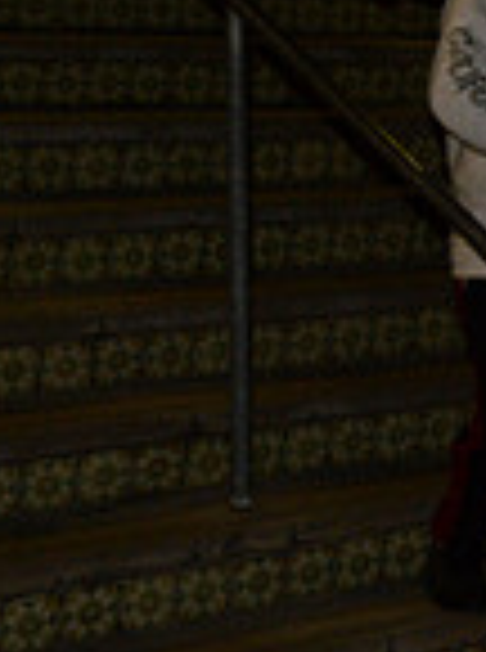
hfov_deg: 9.5
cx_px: 1242
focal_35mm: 135
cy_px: 277
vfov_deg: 14.6
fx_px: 2538
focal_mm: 35
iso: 3200
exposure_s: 1/60
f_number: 10
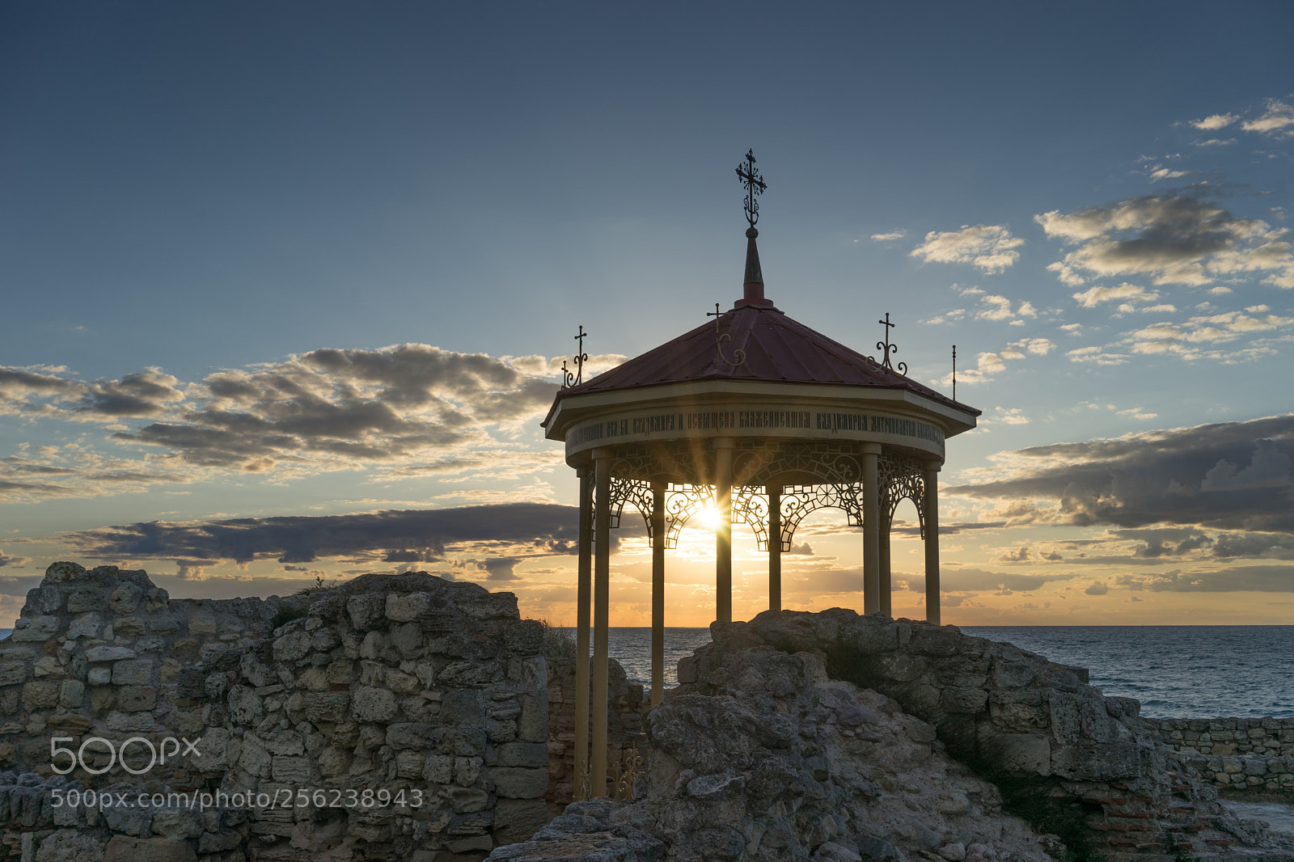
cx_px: 647
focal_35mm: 35
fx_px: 1258
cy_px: 431
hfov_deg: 54.4
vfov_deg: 37.8
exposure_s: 1/250
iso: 100
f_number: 11
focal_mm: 35
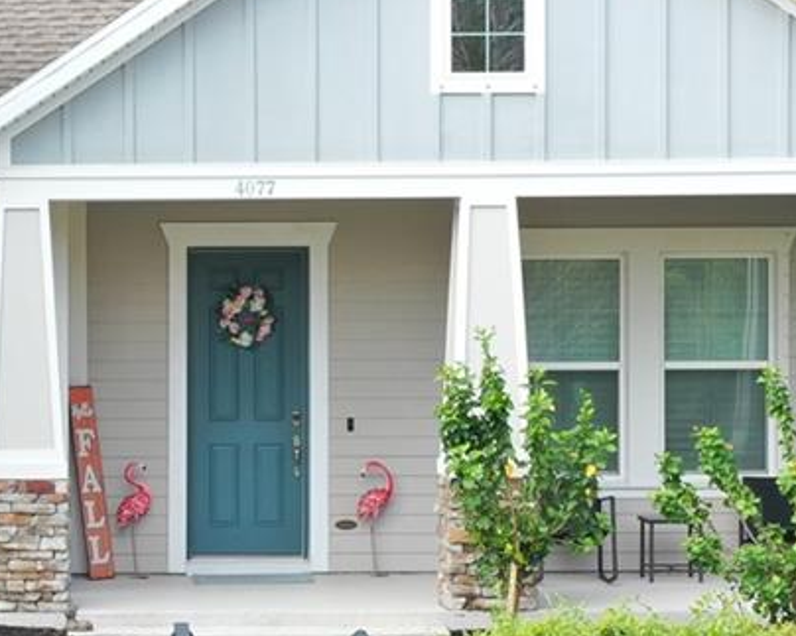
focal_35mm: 104
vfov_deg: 14.8
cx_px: 71
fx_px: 2449
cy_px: 398
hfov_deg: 18.1
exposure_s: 1/100
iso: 100
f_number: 5.6
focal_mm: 10.26
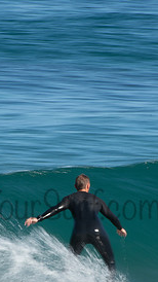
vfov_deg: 1.6
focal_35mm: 1333
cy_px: 196
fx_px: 9934
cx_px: 88
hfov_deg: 0.9
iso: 100
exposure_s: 1/25
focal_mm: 400
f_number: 25
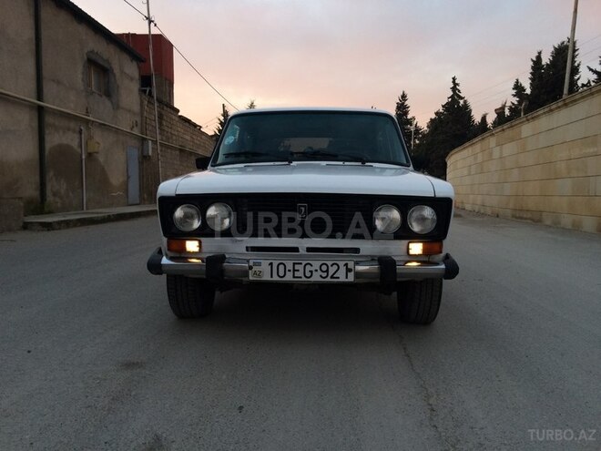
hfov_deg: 61.7
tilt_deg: -4.4
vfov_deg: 48.2
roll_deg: +1.1
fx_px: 503
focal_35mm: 29
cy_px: 226
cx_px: 300
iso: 50
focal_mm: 4.15
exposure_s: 1/33
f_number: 2.2
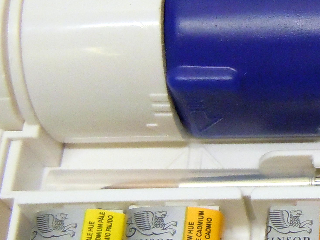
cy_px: 137
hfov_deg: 21.1
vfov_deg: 16.8
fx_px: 814
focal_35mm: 88
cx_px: 352
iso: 800
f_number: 3.5
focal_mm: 5.4
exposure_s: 1/125
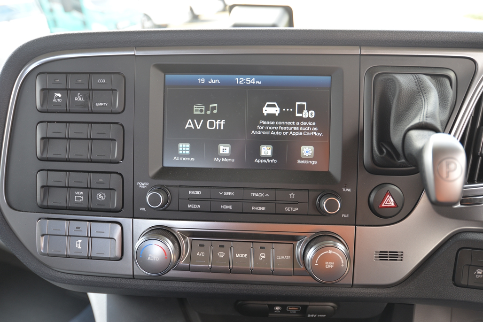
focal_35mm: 27
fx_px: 362
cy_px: 161
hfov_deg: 67.4
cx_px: 242
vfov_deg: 48.0
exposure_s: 1/60
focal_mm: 27
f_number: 4.2
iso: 400
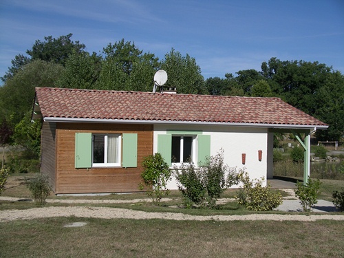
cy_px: 129
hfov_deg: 36.8
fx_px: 517
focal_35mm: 52
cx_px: 172
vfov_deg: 28.0
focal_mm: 10.9
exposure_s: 1/3200
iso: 80
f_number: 3.2
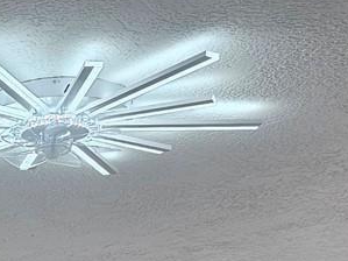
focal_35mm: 123
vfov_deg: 10.5
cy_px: 609
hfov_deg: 13.1
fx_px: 1236
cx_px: -420
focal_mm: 6.3
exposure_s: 1/180
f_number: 1.7
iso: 40
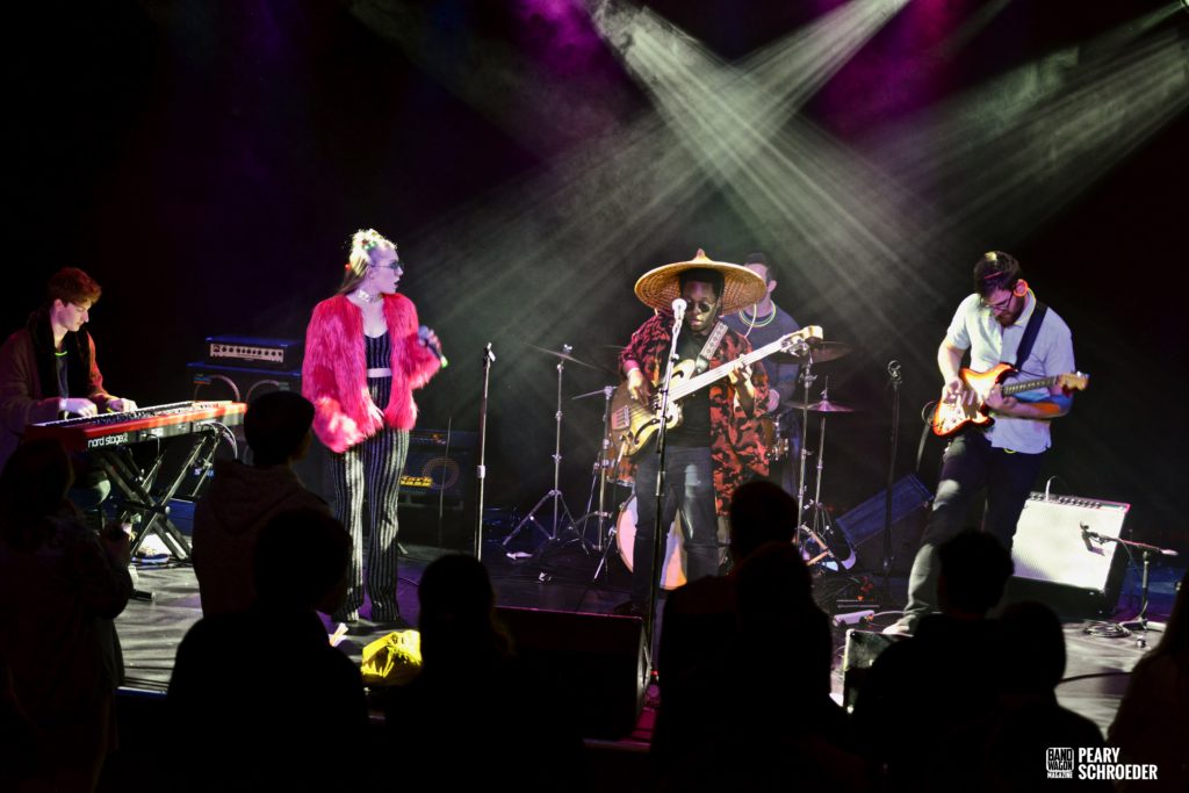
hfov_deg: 28.8
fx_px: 2312
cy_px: 396
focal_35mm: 70
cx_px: 594
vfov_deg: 19.5
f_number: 2.8
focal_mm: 70
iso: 2500
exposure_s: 1/40
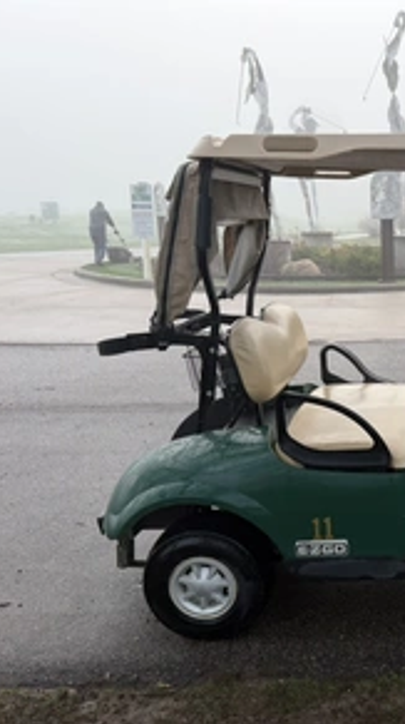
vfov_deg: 55.3
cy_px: 371
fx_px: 689
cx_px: 417
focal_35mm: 36
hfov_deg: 30.2
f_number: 1.78
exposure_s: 1/196
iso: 64
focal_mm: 6.76
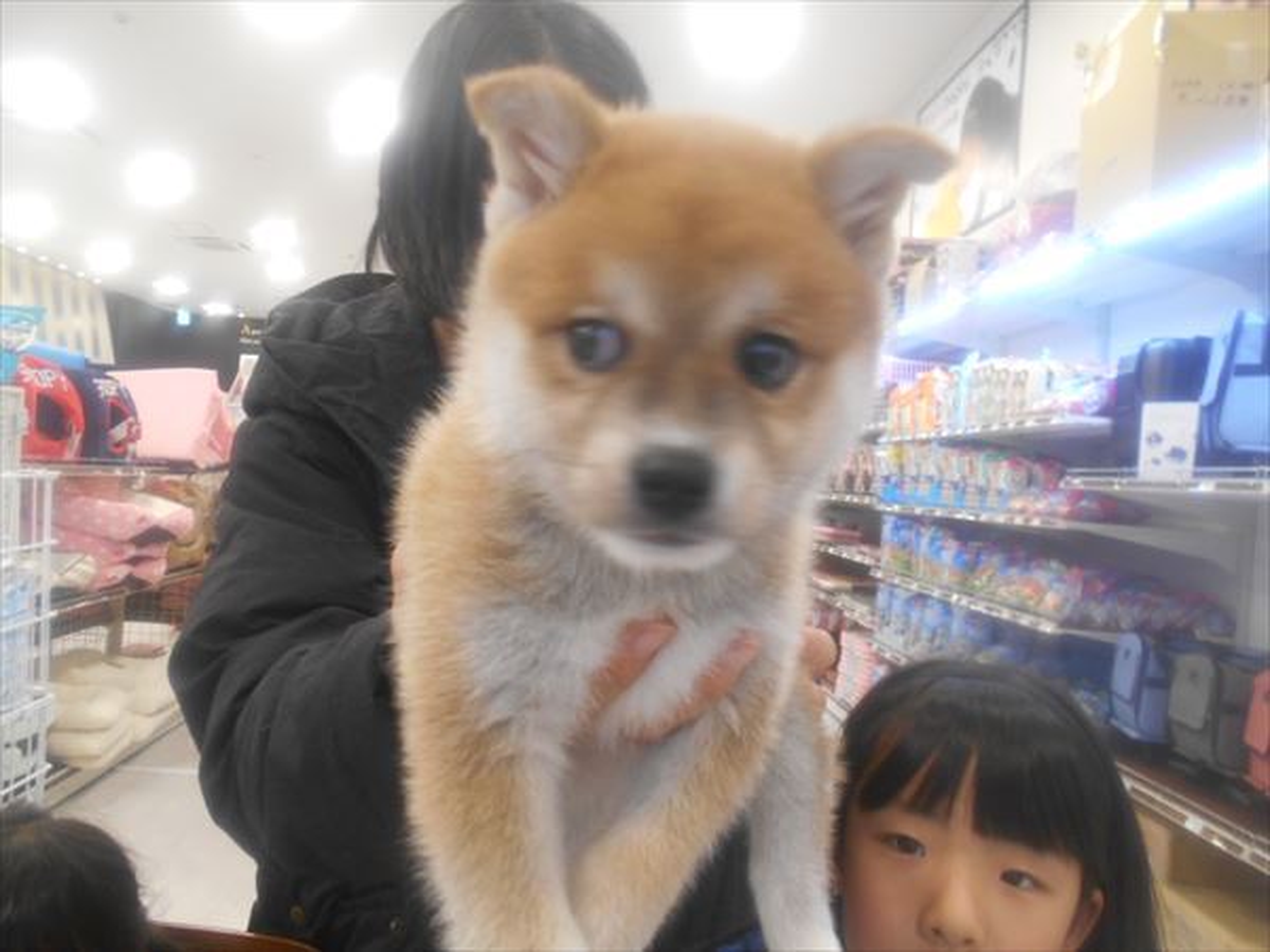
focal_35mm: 26
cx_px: 635
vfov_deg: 53.1
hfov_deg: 67.3
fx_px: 954
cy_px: 476
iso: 220
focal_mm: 4.6
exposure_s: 1/30
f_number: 3.2
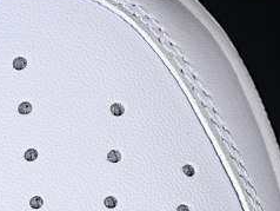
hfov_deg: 6.0
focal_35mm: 327
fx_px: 2648
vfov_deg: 4.5
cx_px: 35
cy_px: 352
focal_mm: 50
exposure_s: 1/80
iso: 160
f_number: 7.1
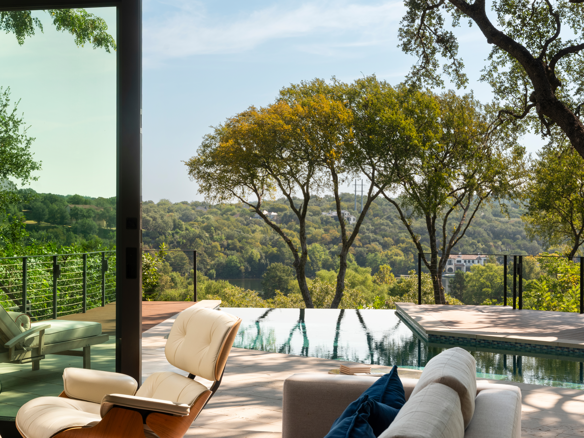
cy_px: 219
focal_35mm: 58
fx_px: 979
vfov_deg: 25.2
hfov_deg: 33.2
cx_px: 292
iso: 320
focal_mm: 73.5
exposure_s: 1/40
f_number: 16
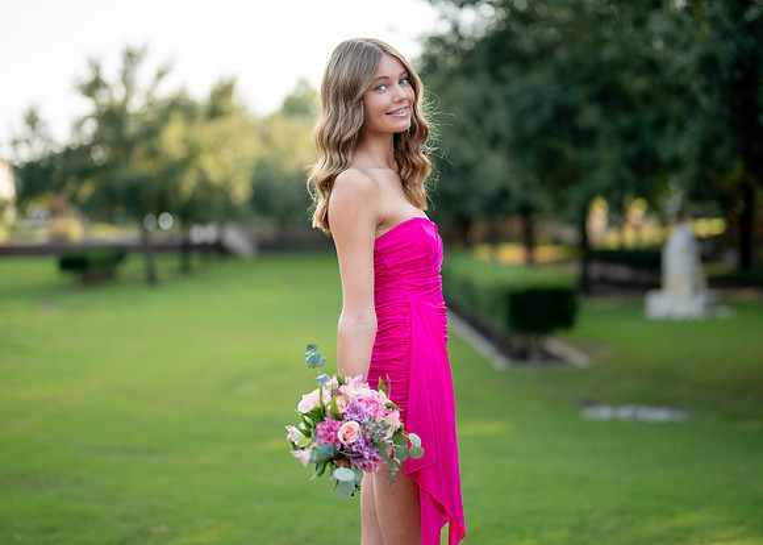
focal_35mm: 61
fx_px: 1329
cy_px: 242
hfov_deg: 32.0
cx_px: 384
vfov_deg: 23.2
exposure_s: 1/2000
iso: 200
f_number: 1.2
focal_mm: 50
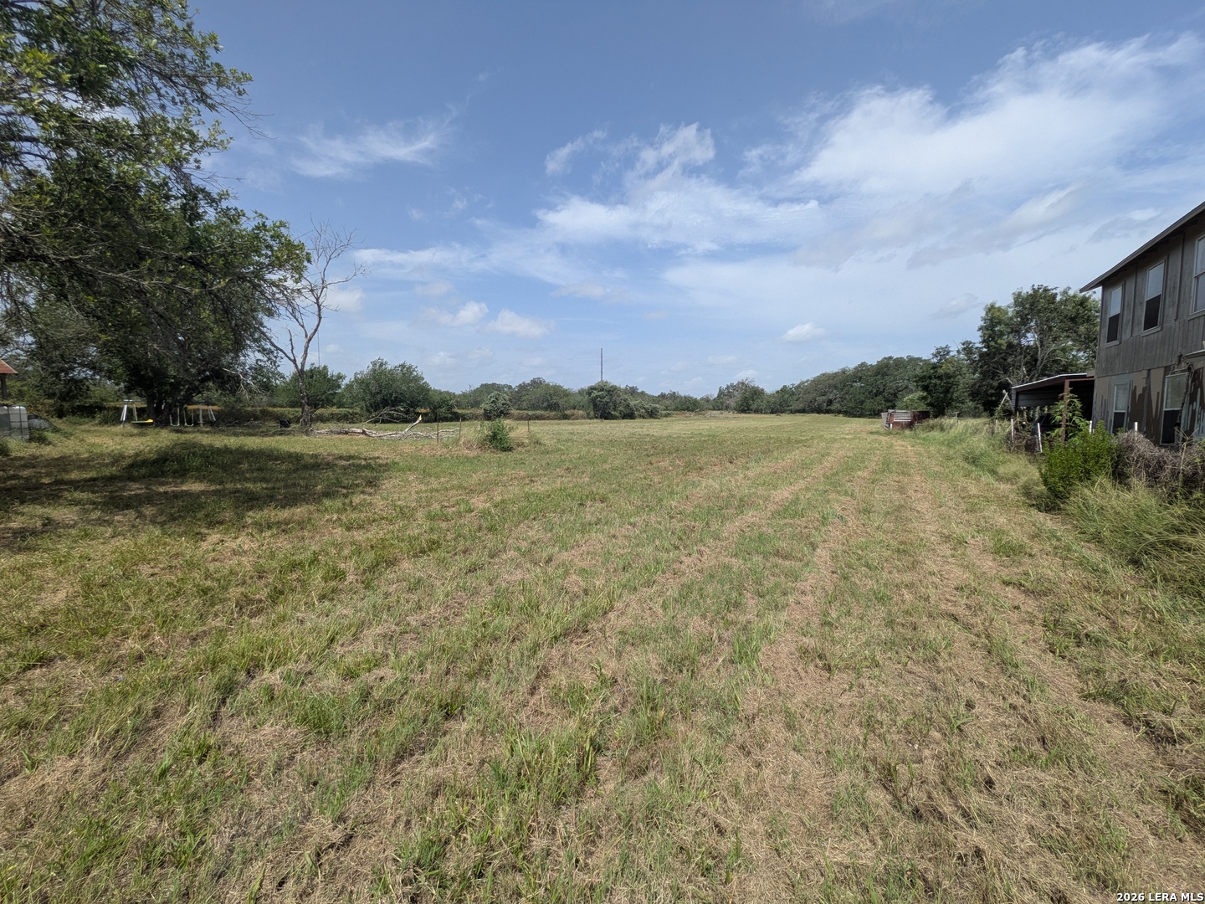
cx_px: 602
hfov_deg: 102.1
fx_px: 487
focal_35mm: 14
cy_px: 452
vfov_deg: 85.7
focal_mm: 1.83
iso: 53
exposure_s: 1/1887
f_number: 2.2
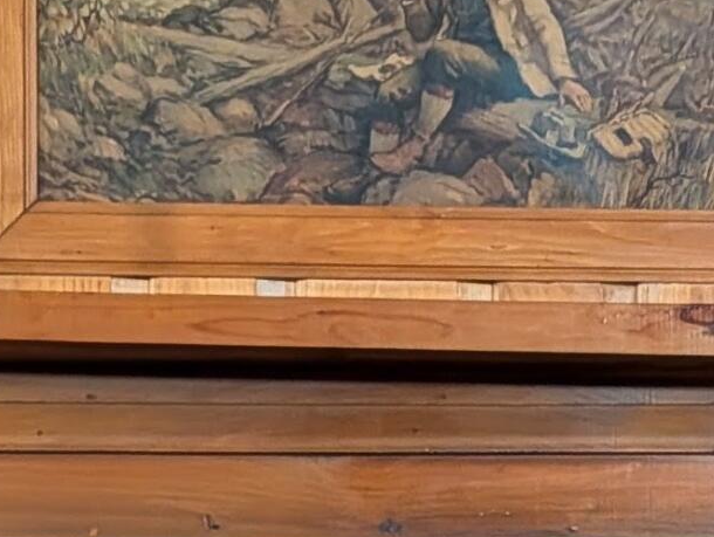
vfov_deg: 11.6
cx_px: 18
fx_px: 2437
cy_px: 990
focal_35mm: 118
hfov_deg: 16.4
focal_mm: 6.9
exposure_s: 1/24
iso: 772
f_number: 1.68
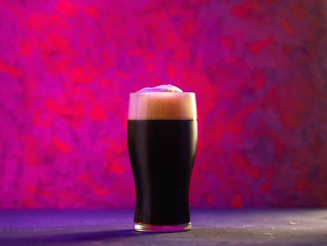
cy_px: 123
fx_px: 1058
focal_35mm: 112
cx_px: 164
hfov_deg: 17.6
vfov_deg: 13.2
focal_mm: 56
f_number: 1.8
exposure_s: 1/125
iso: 200
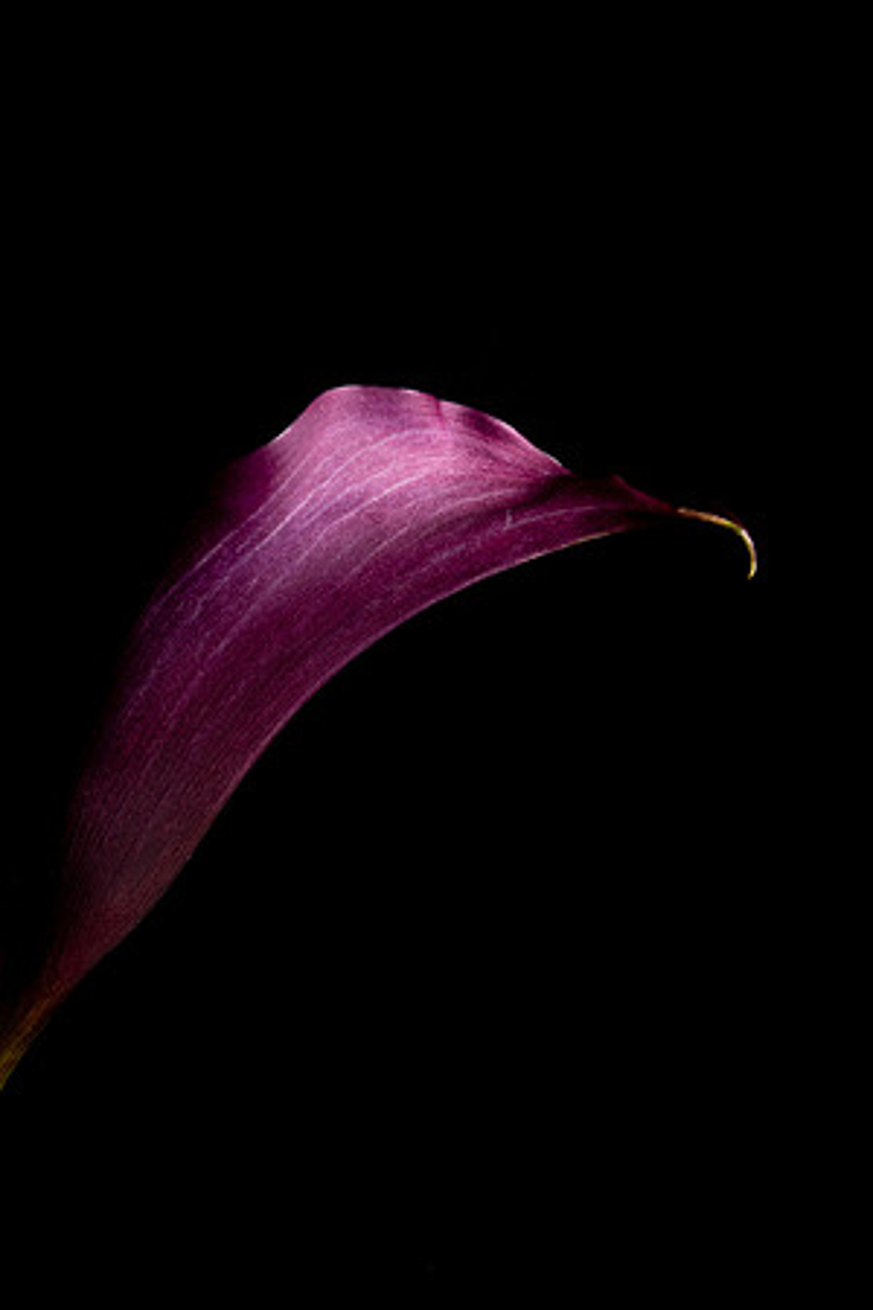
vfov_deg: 26.7
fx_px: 2764
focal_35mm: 76
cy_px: 655
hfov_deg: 17.9
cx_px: 436
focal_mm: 50.5
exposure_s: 1/2
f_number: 11
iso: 200
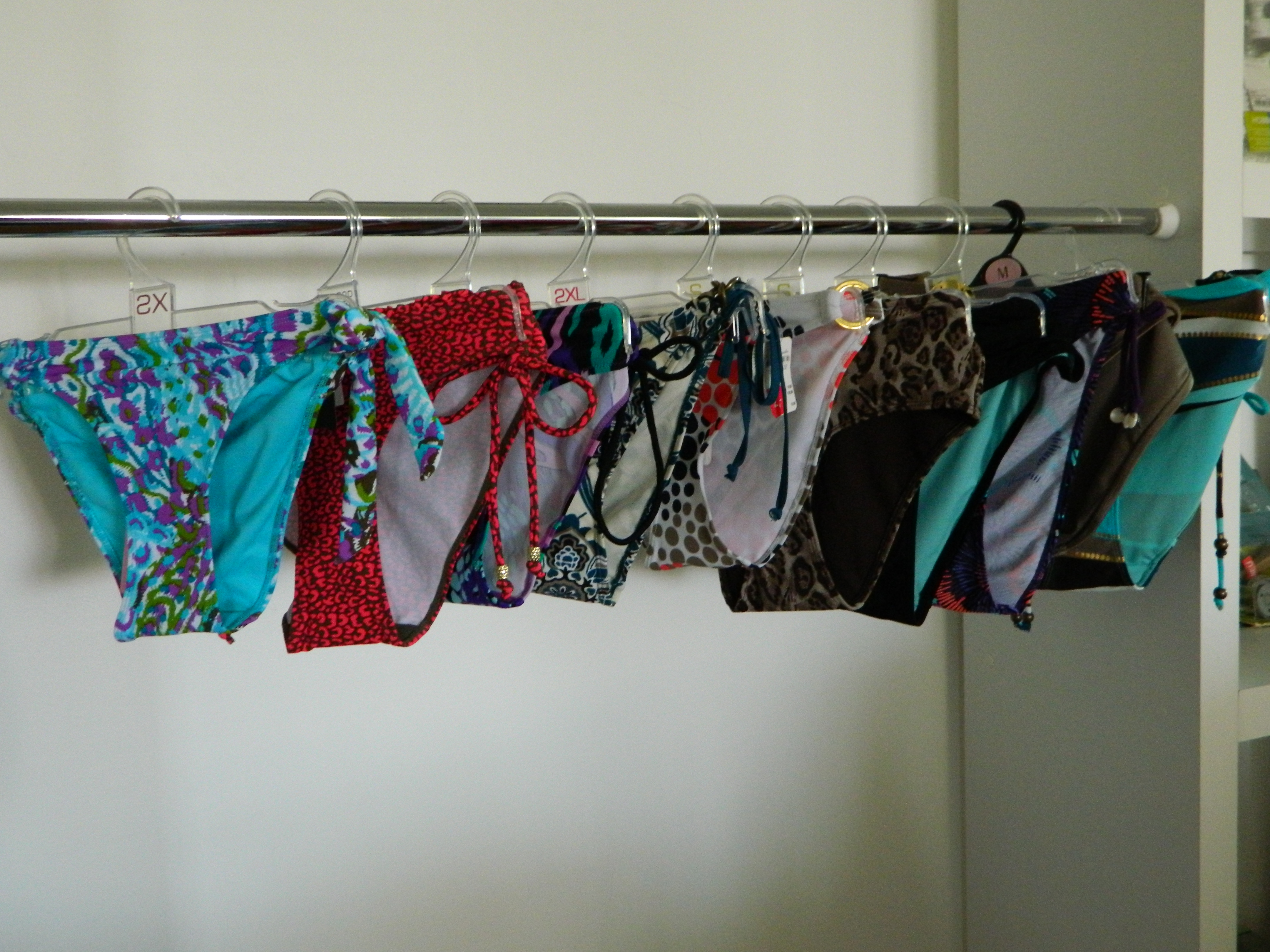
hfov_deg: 52.6
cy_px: 476
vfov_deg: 40.7
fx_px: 1284
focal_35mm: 35
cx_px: 635
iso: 400
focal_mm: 6.2
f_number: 3.3
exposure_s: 1/10
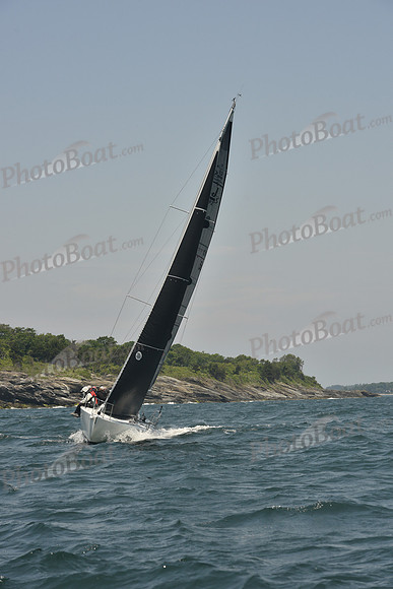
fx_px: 1555
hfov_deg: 14.4
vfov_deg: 21.5
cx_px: 196
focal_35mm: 95
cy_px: 294
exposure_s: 1/640
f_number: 7.1
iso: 250
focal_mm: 95
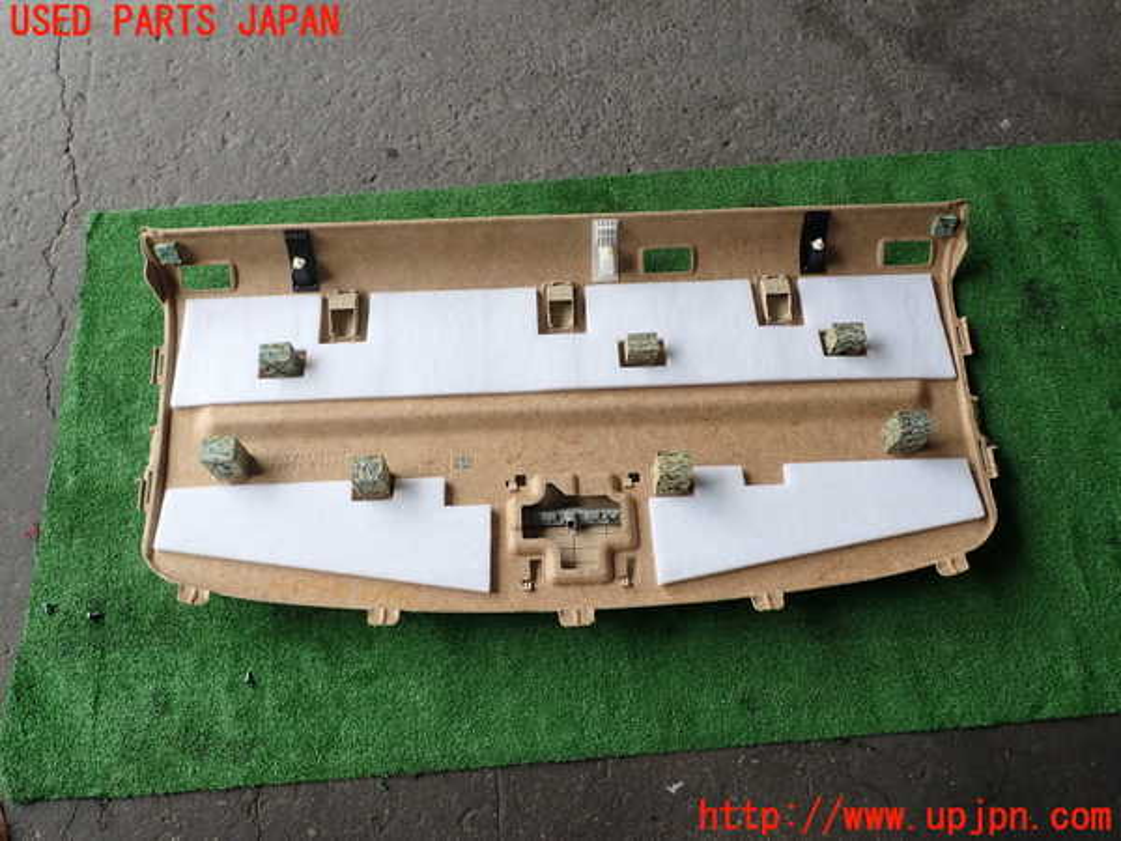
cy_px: 420
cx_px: 560
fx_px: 810
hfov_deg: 69.4
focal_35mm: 25
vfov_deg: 54.9
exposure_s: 1/125
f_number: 2.8
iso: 100
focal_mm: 4.5
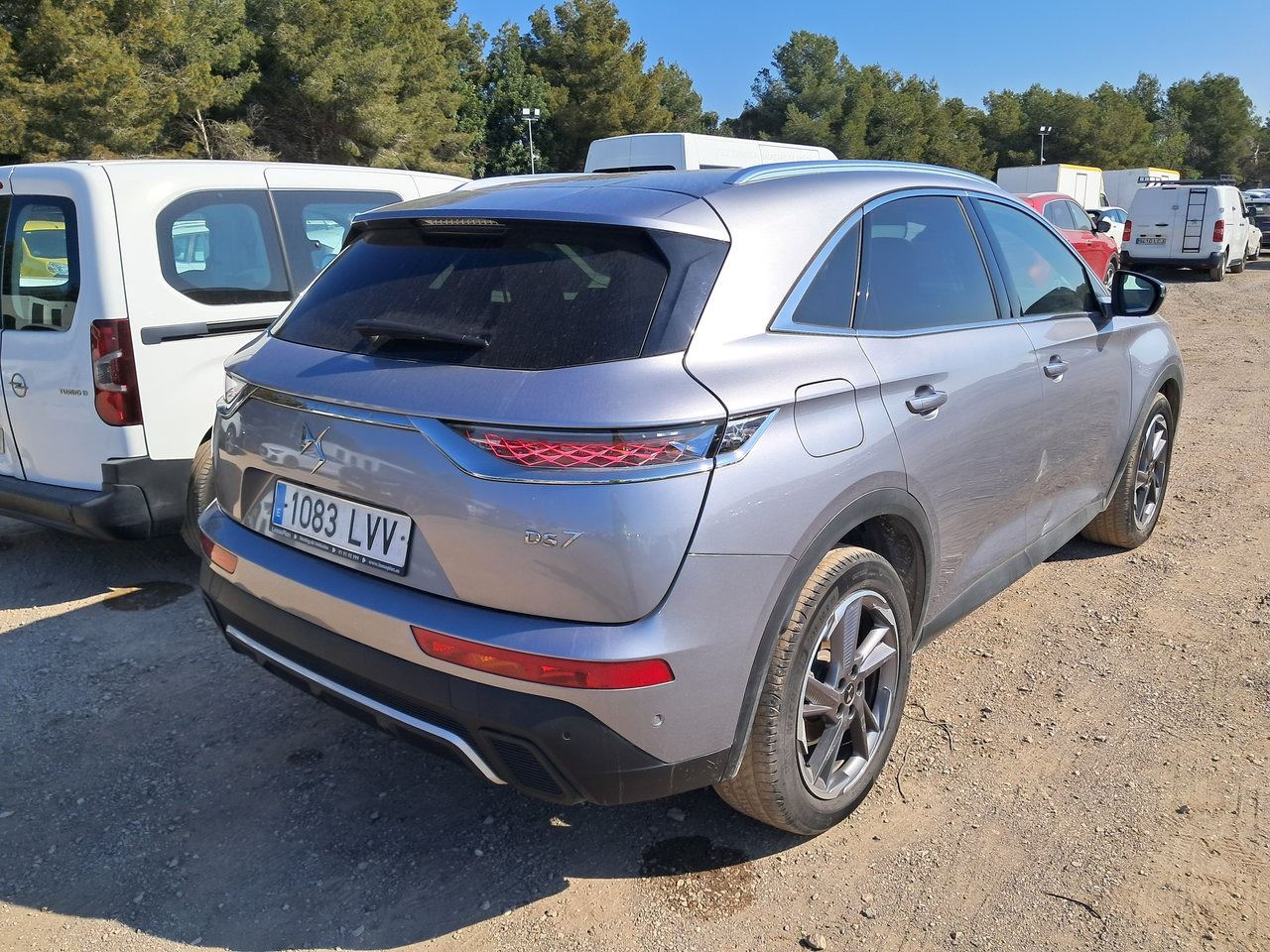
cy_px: 476
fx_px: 991
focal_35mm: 27
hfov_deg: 65.3
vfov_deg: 51.4
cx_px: 635
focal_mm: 4
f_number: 1.8
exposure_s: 1/1015
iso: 50
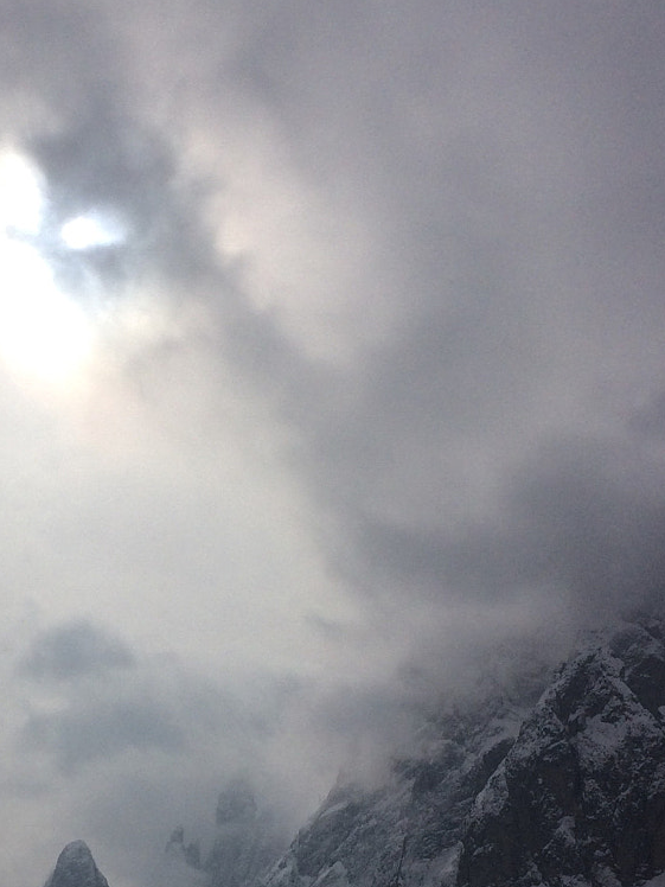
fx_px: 1588
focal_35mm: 62
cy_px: 620
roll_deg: -1.1
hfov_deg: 22.9
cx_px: 25
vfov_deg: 30.9
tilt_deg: +23.5
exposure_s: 1/20833
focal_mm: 4.15
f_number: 2.2
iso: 40
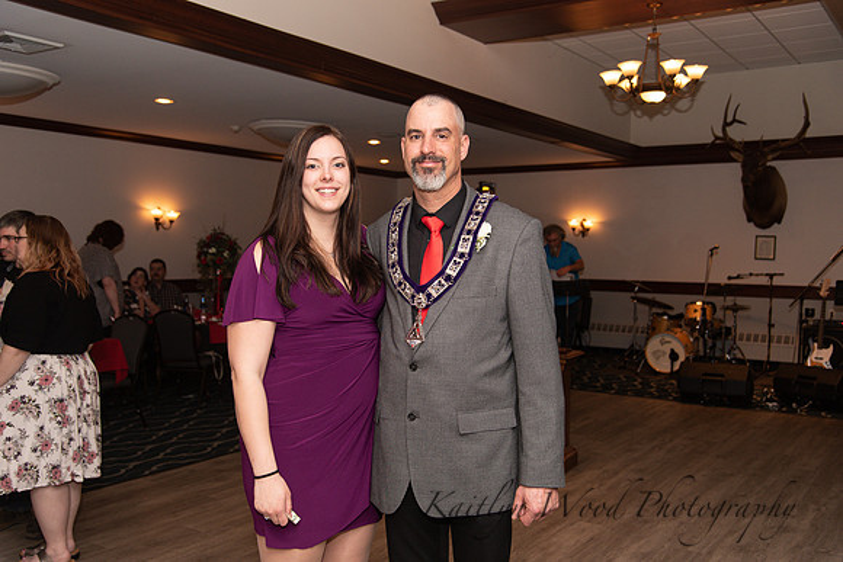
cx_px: 422
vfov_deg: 37.9
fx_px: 820
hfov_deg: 54.4
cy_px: 281
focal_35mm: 35
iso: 800
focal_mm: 35
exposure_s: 1/200
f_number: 4
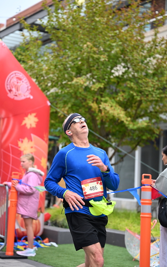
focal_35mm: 84
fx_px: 612
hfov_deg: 15.6
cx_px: 83
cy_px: 134
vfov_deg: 24.6
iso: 800
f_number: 2.8
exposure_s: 1/2000
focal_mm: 82
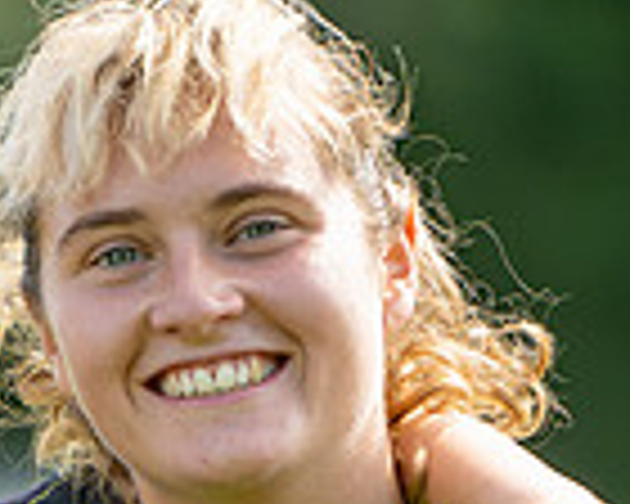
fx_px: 27782
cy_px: 753
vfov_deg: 1.0
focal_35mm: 1490
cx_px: -515
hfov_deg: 1.3
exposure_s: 1/2000
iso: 400
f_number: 4
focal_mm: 300
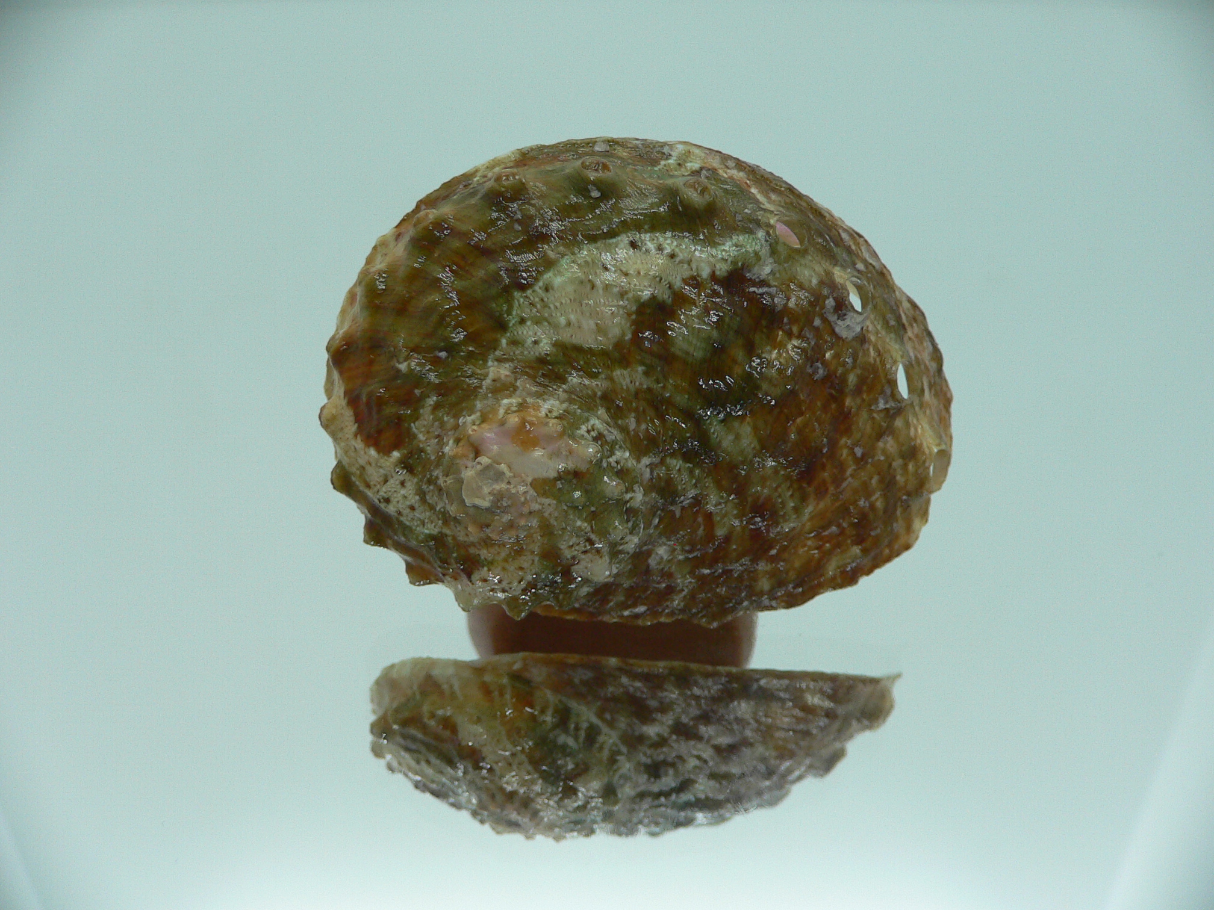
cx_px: 607
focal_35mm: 35
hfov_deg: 52.6
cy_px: 455
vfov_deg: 40.7
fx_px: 1227
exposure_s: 1/60
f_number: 2.8
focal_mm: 4.6
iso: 100
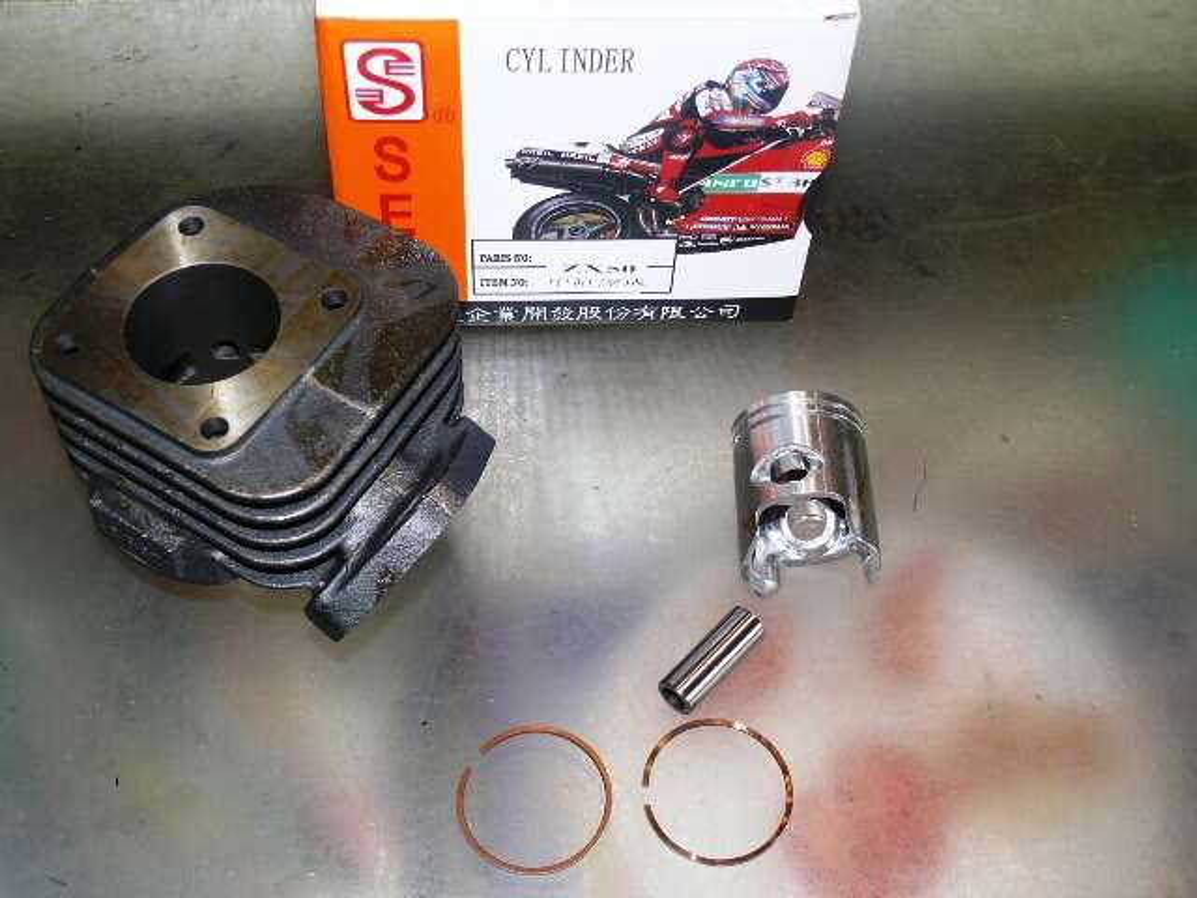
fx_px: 1383
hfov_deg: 46.8
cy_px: 449
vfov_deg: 36.0
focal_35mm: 40
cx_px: 598
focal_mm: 8.1
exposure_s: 1/30
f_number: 2.8
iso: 100
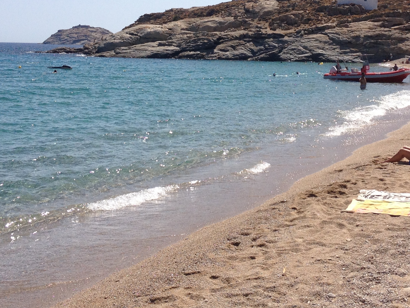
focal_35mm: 70
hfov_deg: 27.7
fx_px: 829
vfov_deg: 20.8
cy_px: 58
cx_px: 256
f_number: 2.4
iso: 50
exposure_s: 1/3067
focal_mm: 4.28
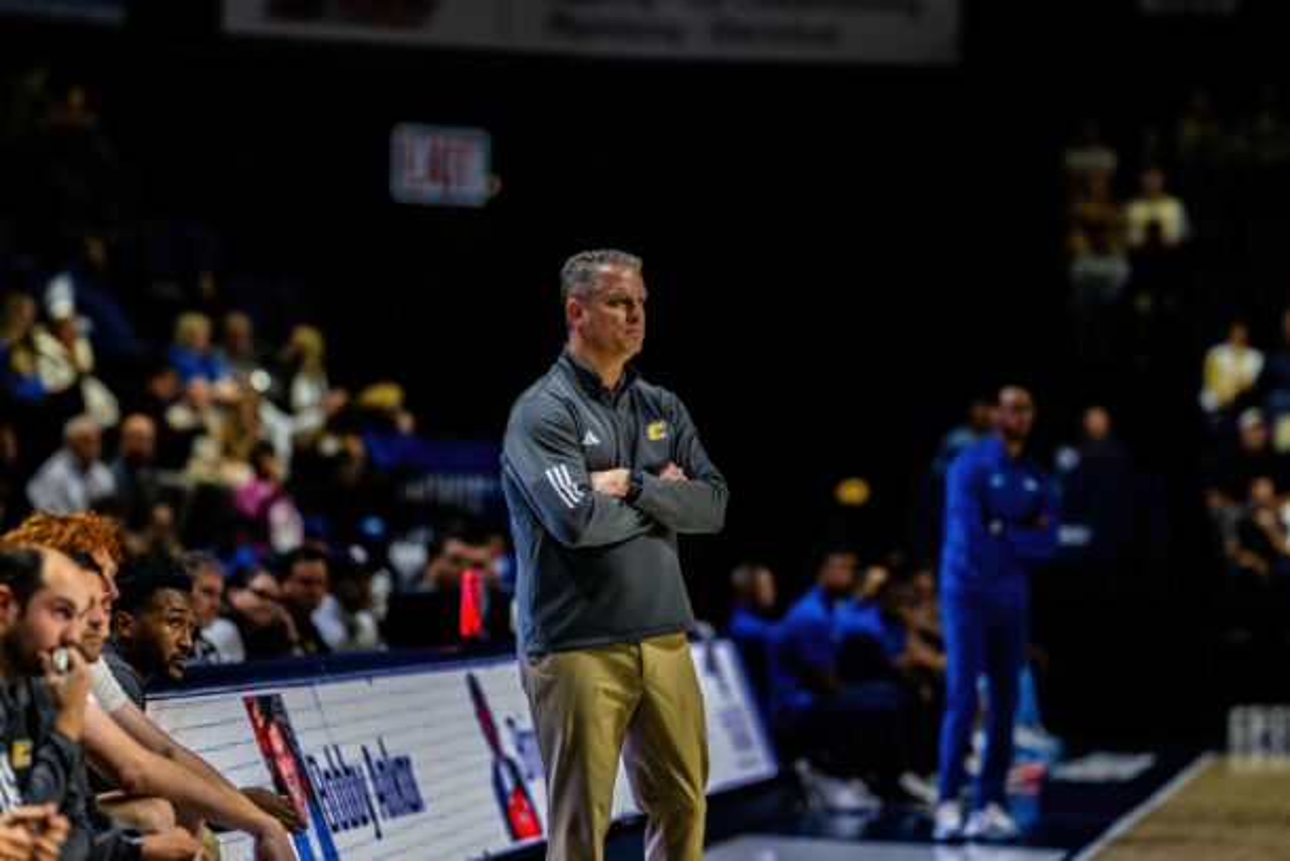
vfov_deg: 10.2
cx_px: 645
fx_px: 4838
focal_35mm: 135
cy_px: 430
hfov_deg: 15.2
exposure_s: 1/2000
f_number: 1.8
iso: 2000
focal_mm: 135
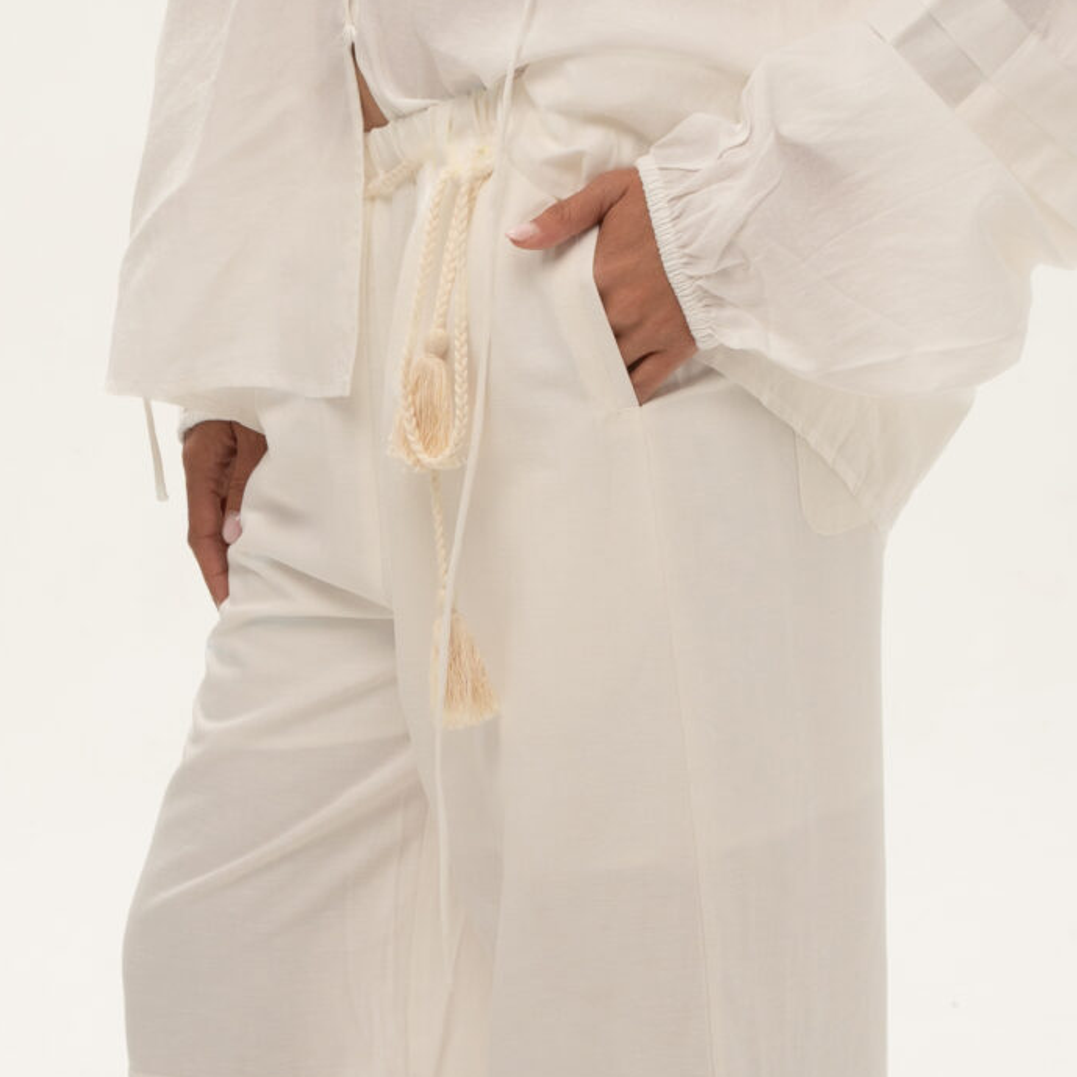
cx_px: 601
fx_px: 4998
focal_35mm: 142
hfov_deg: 12.3
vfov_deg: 12.3
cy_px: 308
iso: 500
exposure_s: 1/160
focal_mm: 45
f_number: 8
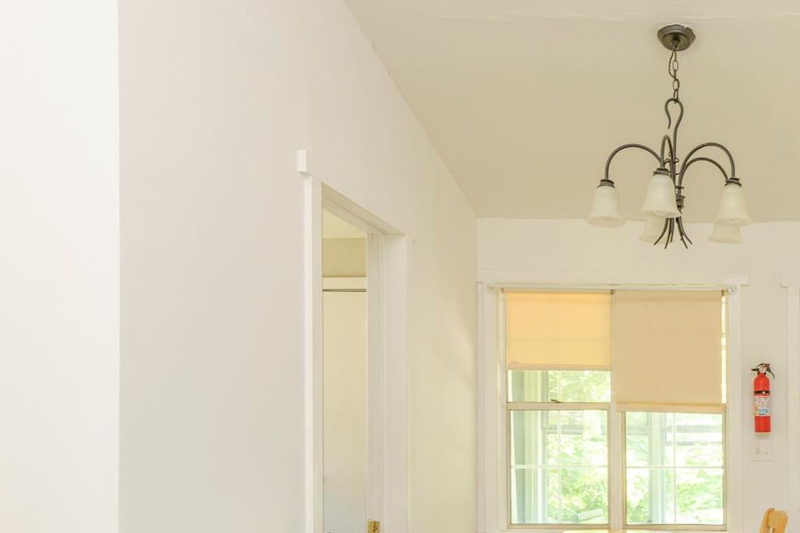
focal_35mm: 36
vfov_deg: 36.1
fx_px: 800
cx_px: 643
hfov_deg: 49.9
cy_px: 395
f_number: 4.5
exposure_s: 1/25
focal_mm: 17
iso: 250
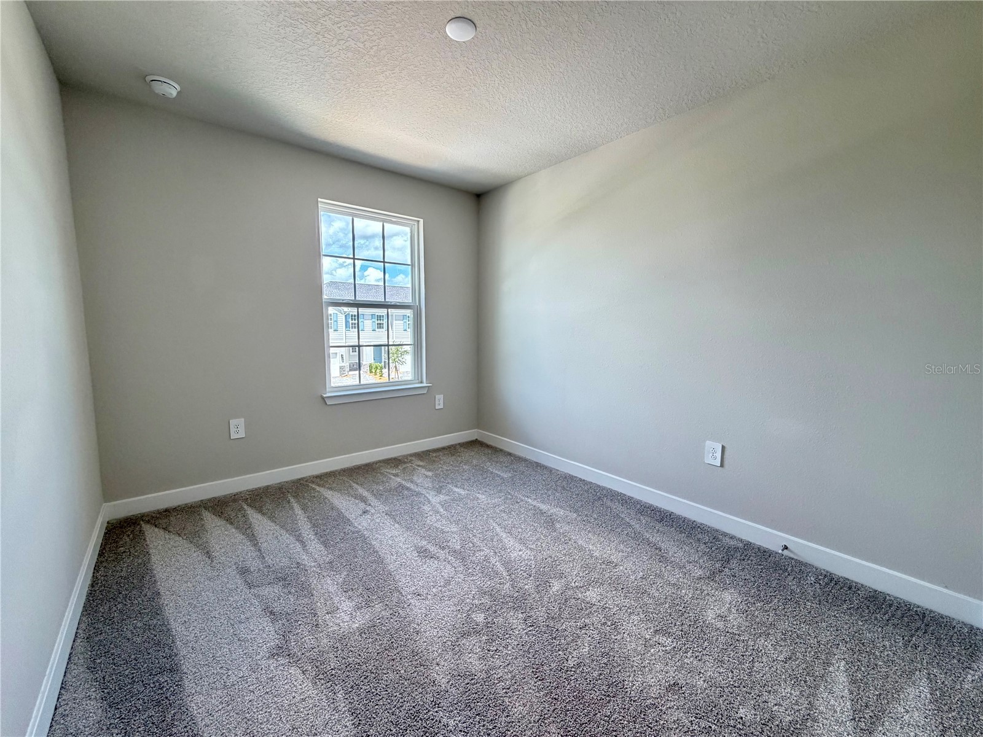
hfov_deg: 102.1
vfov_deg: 85.7
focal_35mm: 14
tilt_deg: -7.1
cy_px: 368
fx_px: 398
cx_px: 492
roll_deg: -0.2
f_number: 2.2
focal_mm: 2.22
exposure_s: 1/121
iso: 250
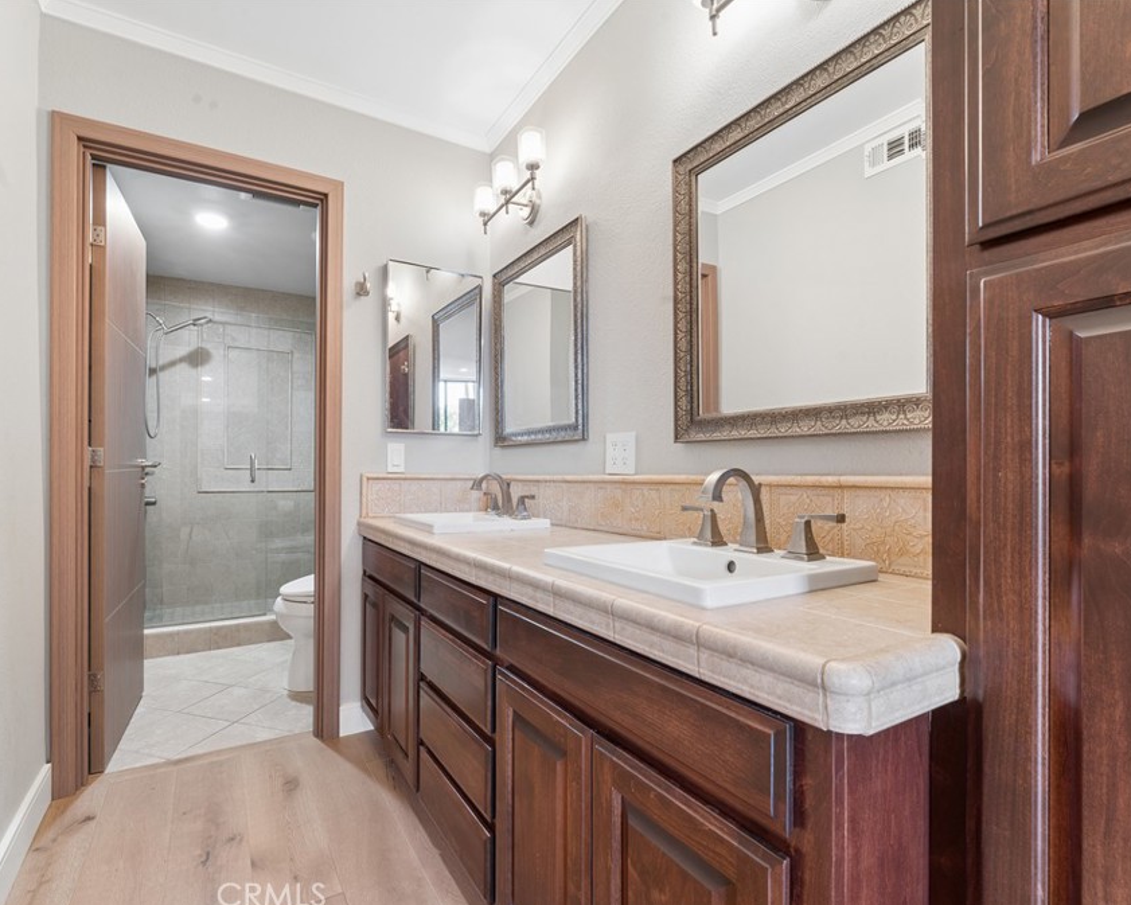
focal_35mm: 16
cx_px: 512
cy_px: 456
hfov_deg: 92.8
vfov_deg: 80.4
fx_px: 536
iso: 100
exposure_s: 2
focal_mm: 14
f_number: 13
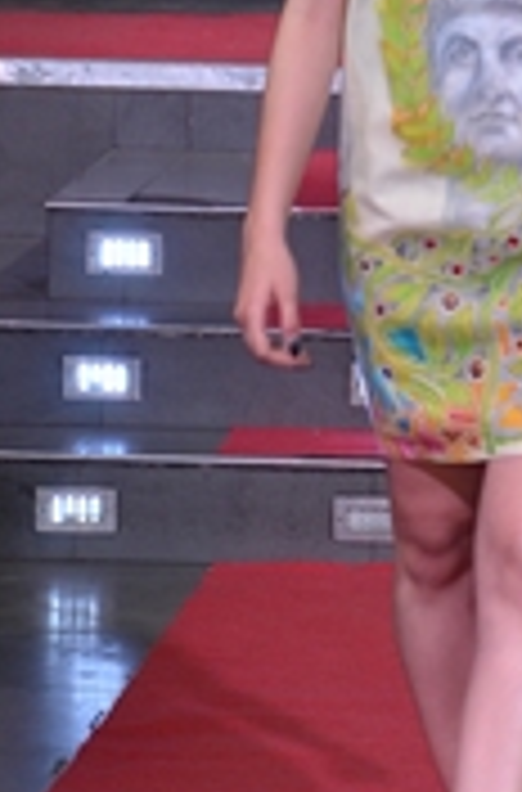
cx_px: 500
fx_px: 5634
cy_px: 364
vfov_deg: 8.0
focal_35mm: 257
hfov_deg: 5.3
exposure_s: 1/60
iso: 500
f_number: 5
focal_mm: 58
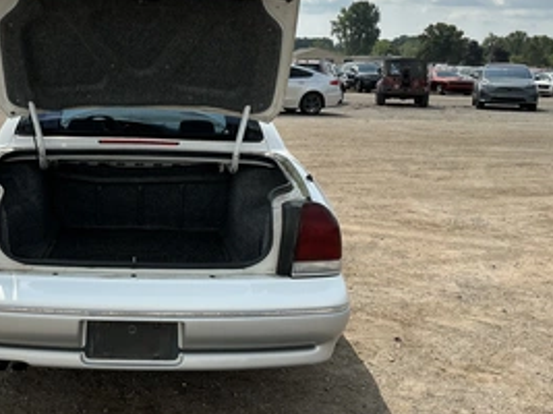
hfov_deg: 43.5
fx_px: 671
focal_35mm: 42
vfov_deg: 34.2
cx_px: 143
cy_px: 168
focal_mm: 3
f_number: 1.8
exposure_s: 1/2538
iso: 25
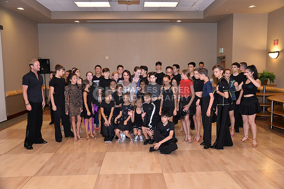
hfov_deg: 60.4
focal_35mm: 31
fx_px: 244
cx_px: 142
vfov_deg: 42.2
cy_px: 94
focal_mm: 31
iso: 2000
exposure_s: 1/250
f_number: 5.6
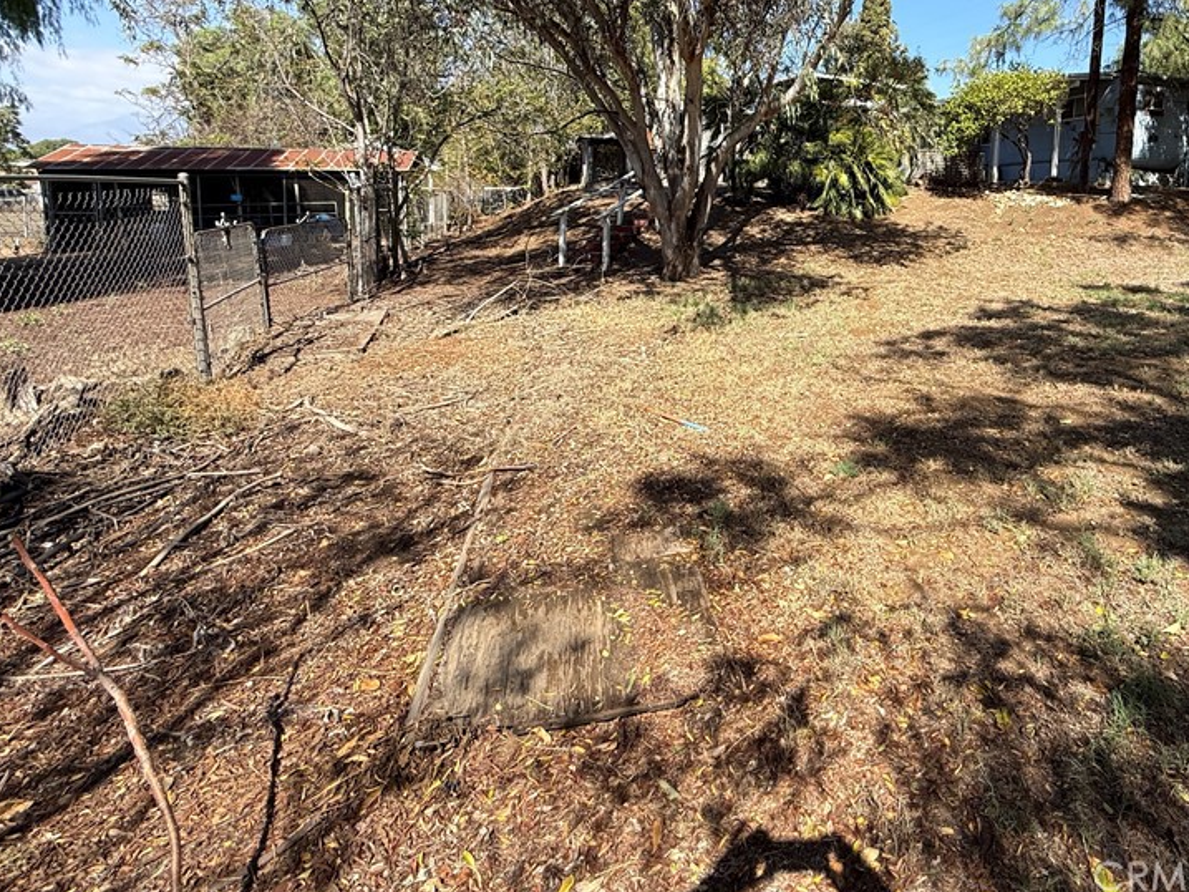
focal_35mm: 20
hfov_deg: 78.7
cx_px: 804
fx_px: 687
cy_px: 264
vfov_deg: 63.4
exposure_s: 1/1001
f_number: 2.2
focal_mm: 2.22
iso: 50
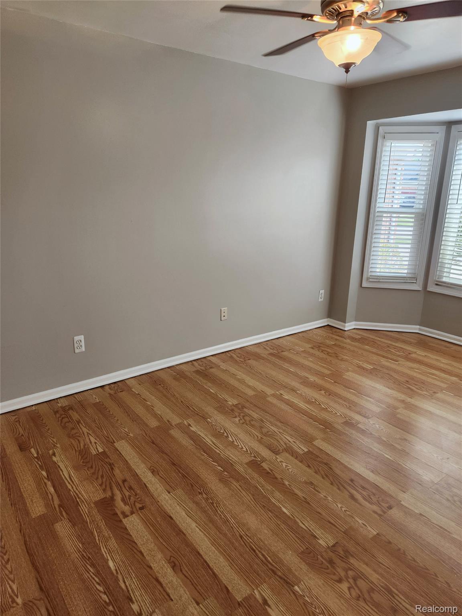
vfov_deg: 73.9
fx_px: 409
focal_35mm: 23
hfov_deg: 58.9
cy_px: 308
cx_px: 231
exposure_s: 1/120
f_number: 1.8
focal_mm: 5.4
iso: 80
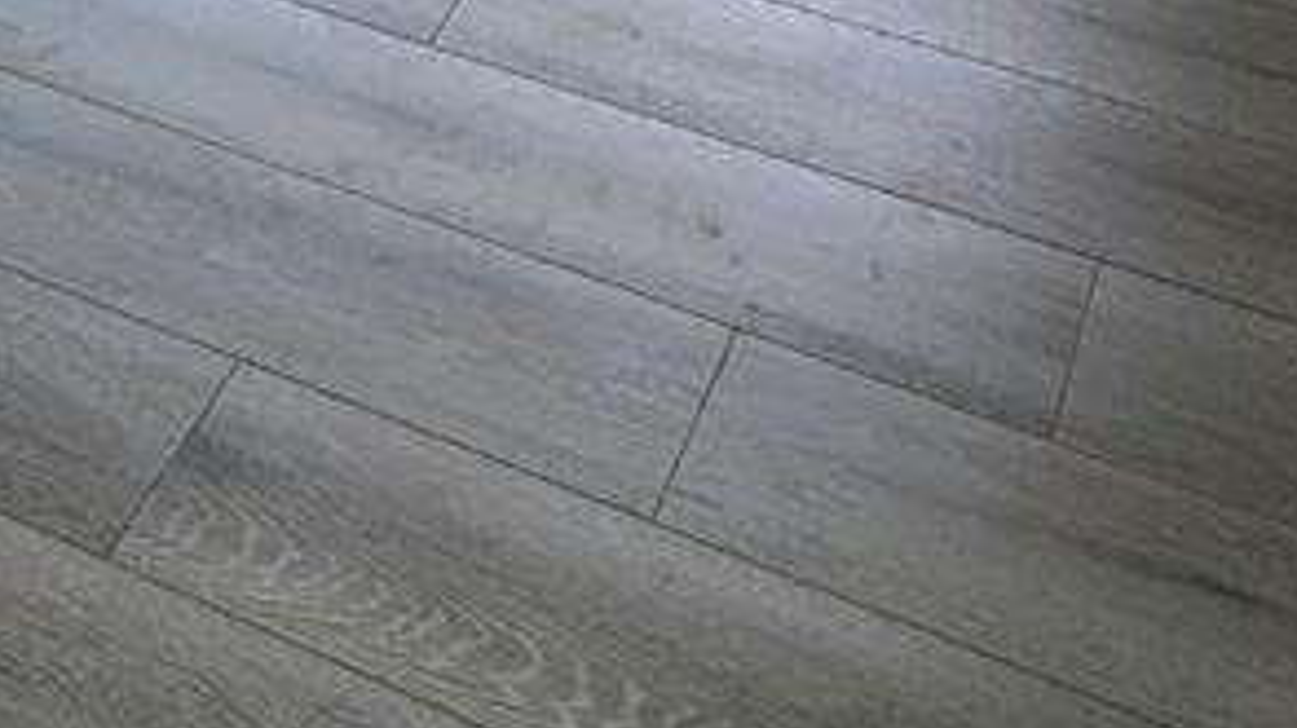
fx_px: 2544
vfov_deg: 13.3
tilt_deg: -18.0
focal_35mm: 74
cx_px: 124
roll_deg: +1.1
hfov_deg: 27.5
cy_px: -856
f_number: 1.8
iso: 25
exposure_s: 1/270
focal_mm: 4.25
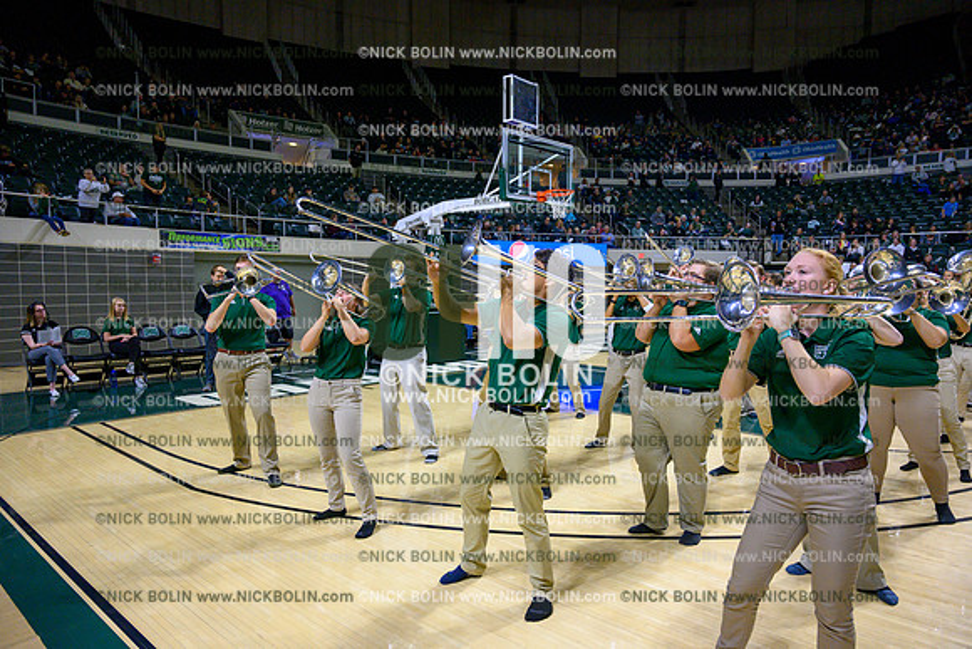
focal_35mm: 24
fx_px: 648
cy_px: 324
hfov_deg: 73.7
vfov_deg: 53.2
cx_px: 486
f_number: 4.5
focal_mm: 24
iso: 3200
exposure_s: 1/800
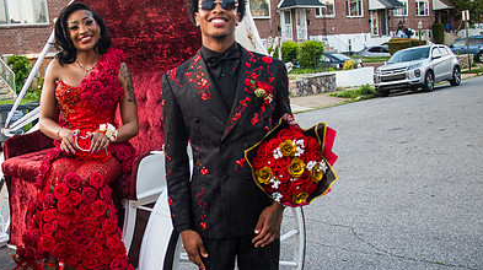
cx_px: 145
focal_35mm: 48
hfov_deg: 42.1
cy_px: 159
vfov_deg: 24.8
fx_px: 614
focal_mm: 30
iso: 800
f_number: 3.7
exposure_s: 1/125
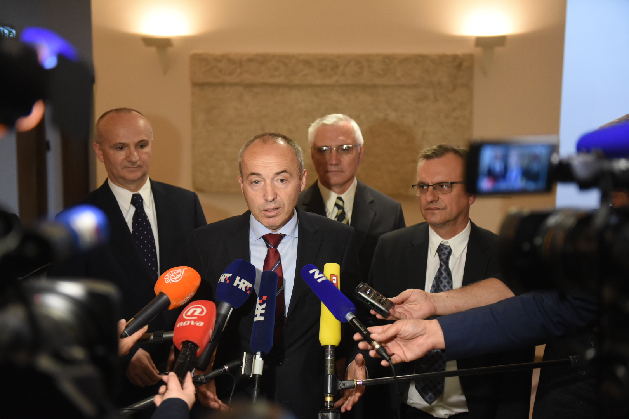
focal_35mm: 48
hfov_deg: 41.1
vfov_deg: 28.1
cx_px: 314
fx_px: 839
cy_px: 210
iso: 3200
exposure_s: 1/320
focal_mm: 48
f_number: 2.8
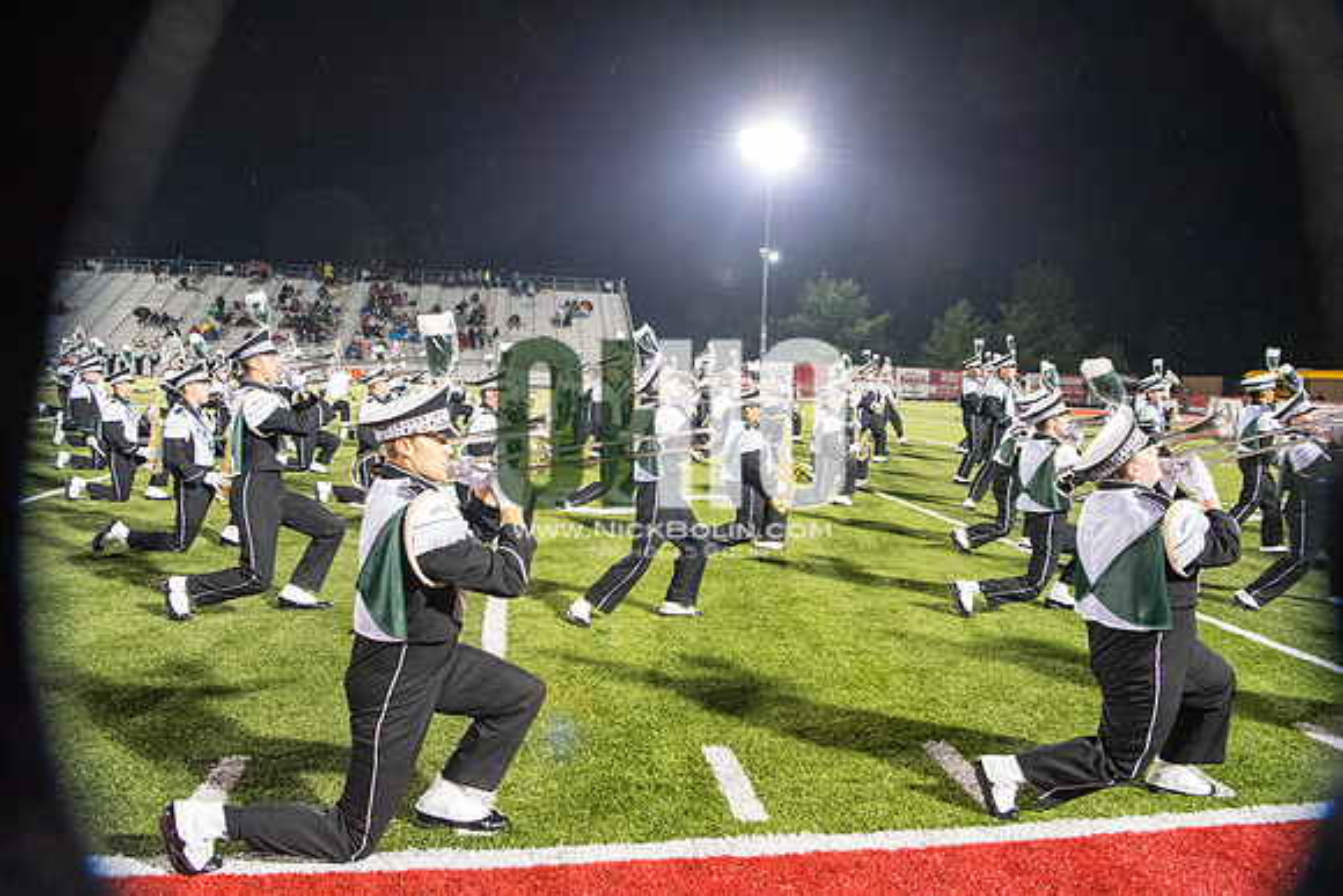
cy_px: 448
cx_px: 672
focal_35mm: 26
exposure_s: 1/125
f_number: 5.6
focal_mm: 26
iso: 5000
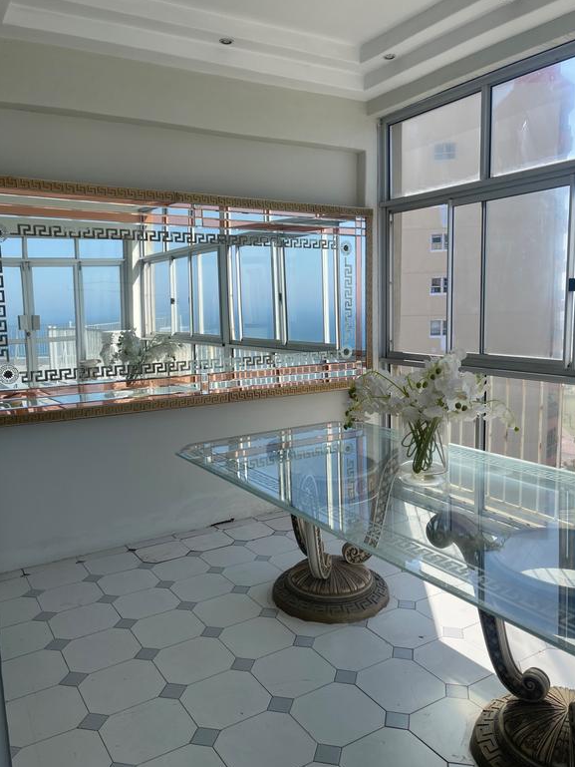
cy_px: 379
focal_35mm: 26
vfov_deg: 67.3
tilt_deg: -7.3
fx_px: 576
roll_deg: +1.5
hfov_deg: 53.1
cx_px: 295
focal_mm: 5.1
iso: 32
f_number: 1.6
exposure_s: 1/1946
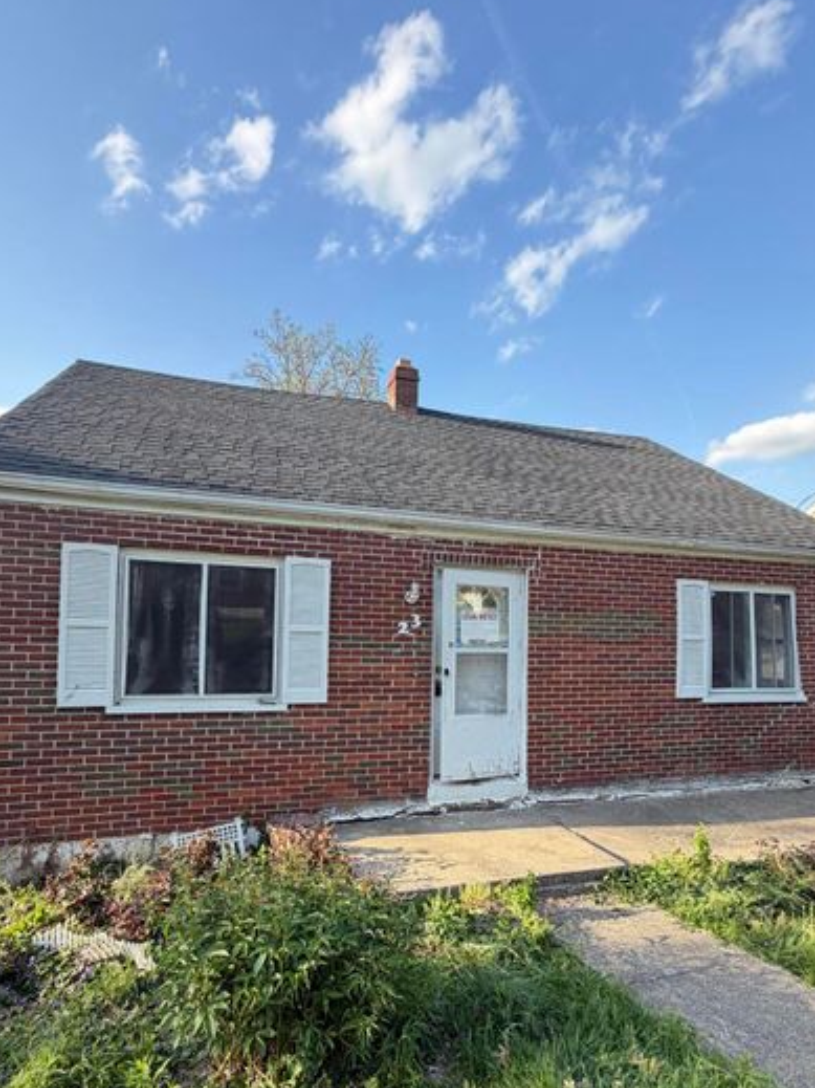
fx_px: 565
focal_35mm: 18
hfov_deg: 71.5
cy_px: 632
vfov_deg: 87.0
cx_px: 381
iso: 64
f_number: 2.2
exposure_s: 1/160
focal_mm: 2.22
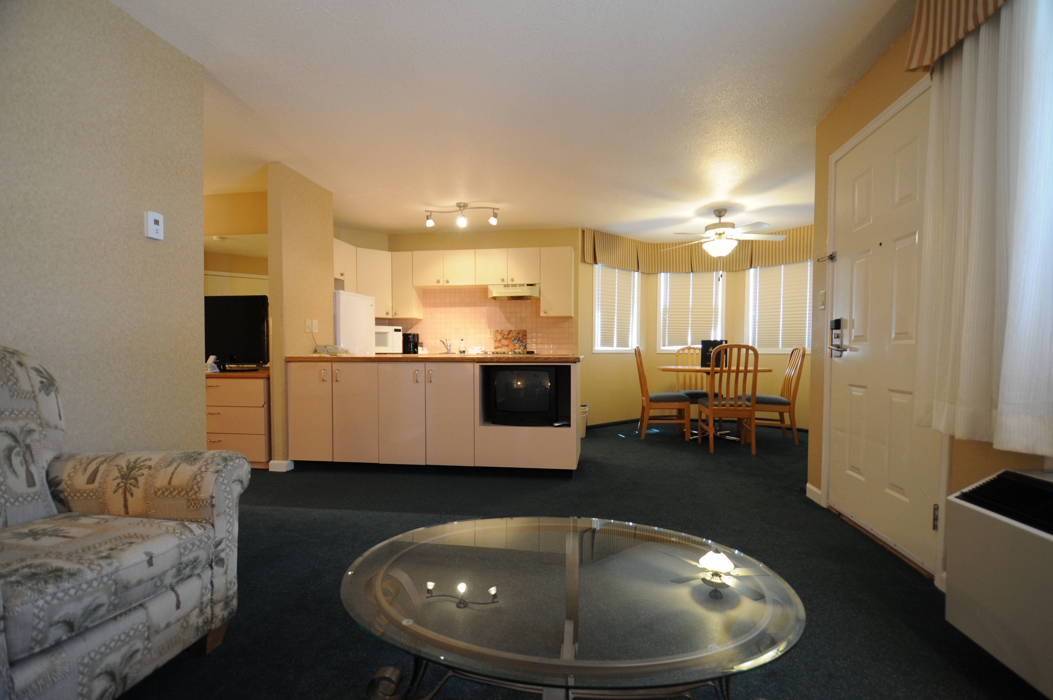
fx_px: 438
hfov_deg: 100.5
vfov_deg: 77.2
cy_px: 350
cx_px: 526
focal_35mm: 15
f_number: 3.5
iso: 560
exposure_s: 1/20
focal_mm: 10
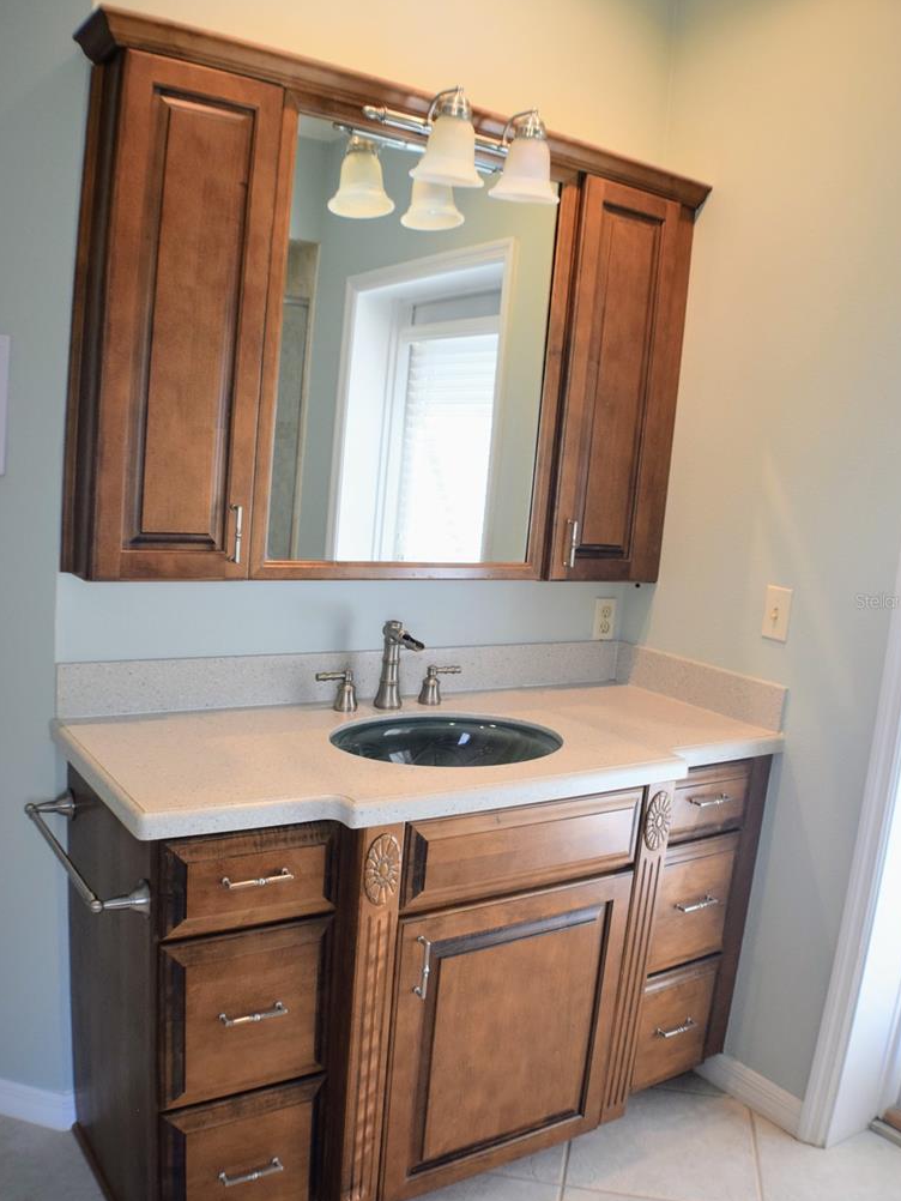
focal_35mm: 38
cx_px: 456
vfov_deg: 49.0
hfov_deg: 37.7
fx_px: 1318
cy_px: 600
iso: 560
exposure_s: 1/60
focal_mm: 22
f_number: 4
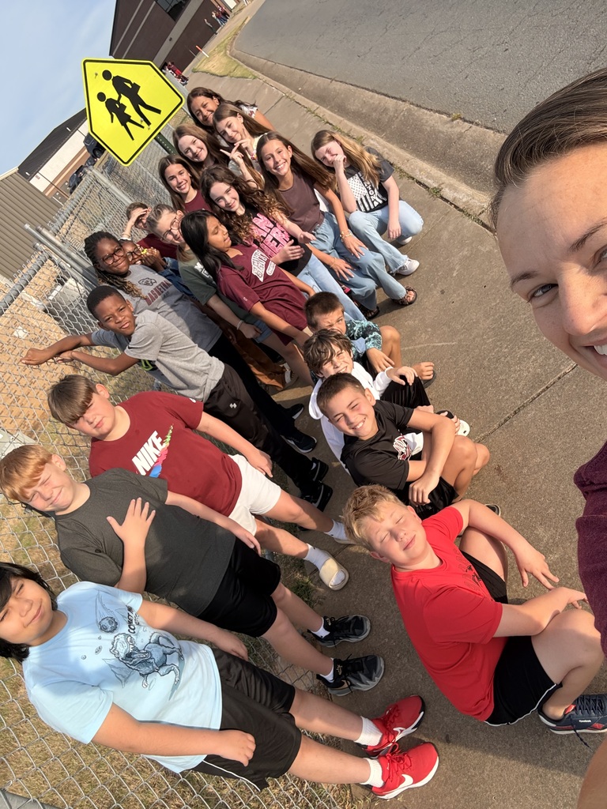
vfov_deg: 73.9
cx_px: 304
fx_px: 538
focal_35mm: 23
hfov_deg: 58.9
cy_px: 404
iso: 25
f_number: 1.9
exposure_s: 1/546
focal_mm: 2.69
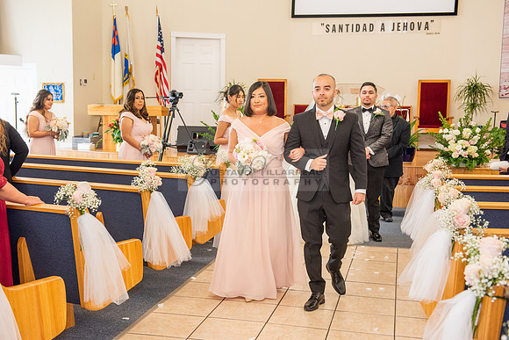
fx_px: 679
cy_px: 170
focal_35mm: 48
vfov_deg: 28.1
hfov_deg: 41.1
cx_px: 254
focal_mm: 48
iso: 1250
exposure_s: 1/100
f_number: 5
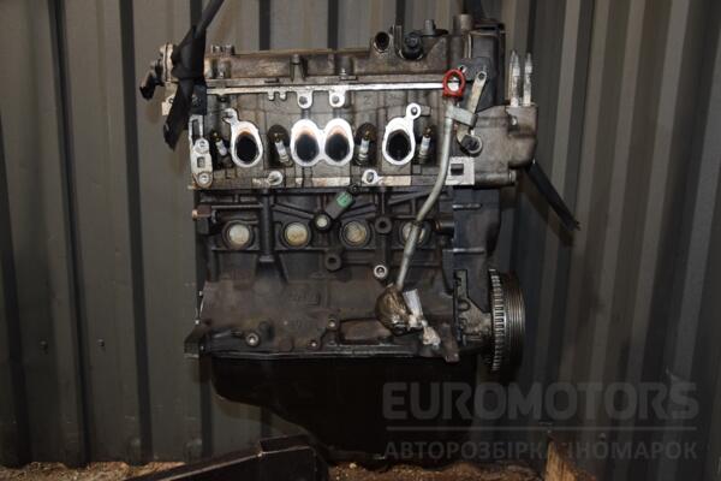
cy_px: 240
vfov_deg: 40.0
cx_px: 360
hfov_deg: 57.2
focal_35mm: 33
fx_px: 661
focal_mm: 22
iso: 800
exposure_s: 1/60
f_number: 5
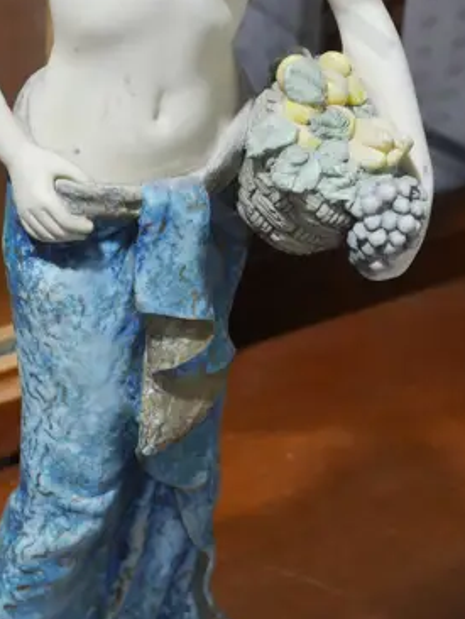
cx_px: 140
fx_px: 2004
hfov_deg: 13.2
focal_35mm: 112
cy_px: 321
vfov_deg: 17.6
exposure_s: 1/60
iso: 640
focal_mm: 20
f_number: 5
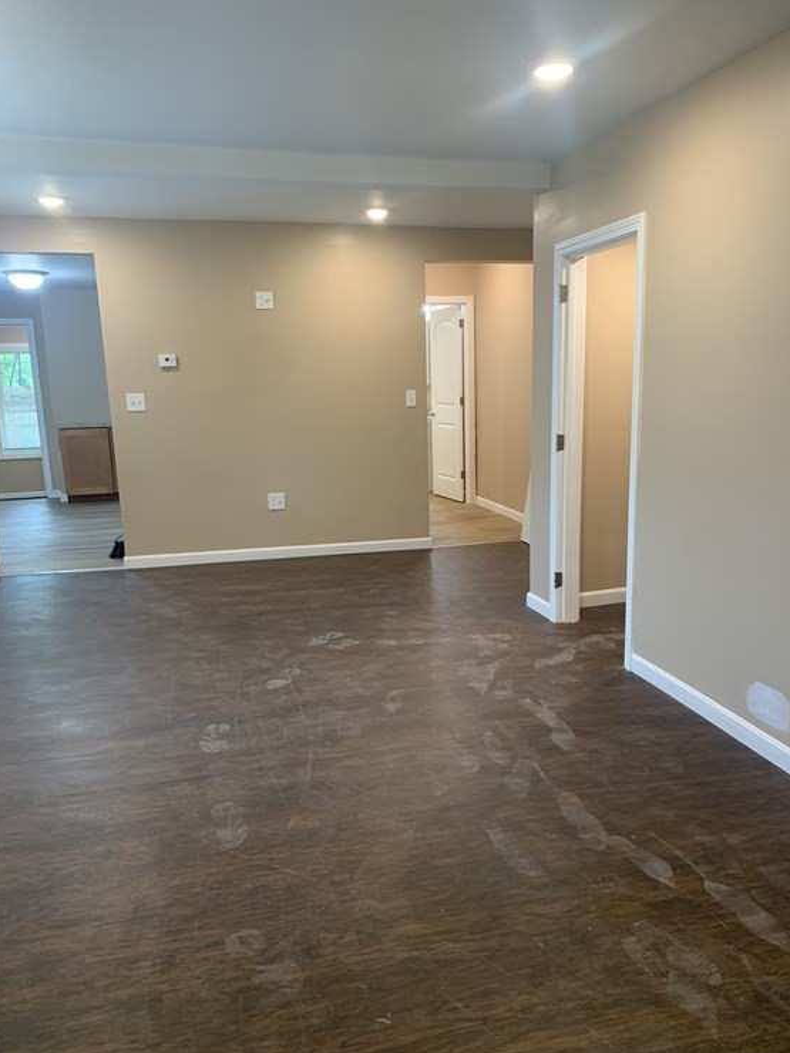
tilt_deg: -10.3
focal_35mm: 27
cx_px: 404
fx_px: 822
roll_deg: +1.1
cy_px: 545
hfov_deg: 51.3
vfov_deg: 65.3
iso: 160
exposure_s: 1/60
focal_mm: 4.25
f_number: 1.8
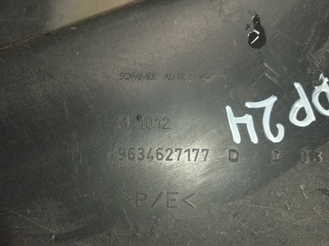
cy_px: 123
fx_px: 266
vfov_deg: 49.7
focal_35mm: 28
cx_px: 164
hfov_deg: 63.5
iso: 223
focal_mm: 3.43
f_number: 2.2
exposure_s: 1/50
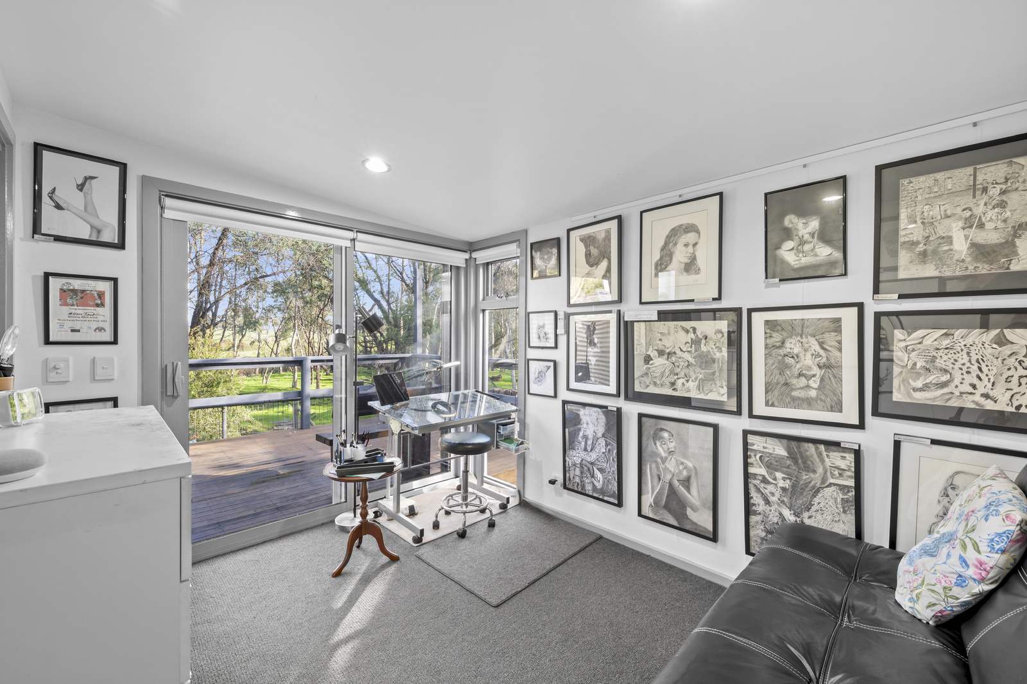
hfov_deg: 104.3
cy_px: 342
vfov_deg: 81.1
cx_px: 514
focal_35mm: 14
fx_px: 399
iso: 200
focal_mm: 14
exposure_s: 1/1.25
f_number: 9
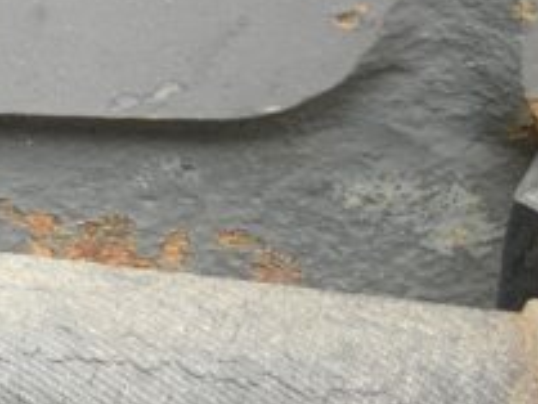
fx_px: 2208
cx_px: -399
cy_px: -162
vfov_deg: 10.2
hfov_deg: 12.8
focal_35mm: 142
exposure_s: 1/80
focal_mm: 3
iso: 64
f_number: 1.8
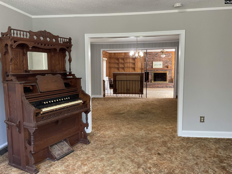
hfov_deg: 61.7
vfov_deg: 48.2
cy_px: 87
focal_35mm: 29
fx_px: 194
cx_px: 116
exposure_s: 1/60
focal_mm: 3
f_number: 1.8
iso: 125
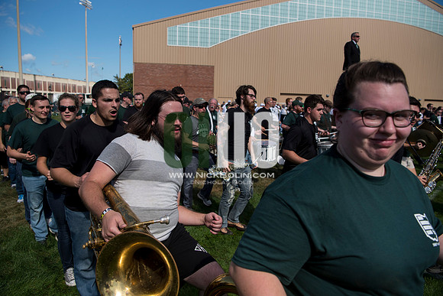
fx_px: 295
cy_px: 148
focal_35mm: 24
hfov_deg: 73.7
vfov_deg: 53.2
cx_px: 222
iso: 250
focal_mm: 24
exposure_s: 1/2500
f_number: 4.5
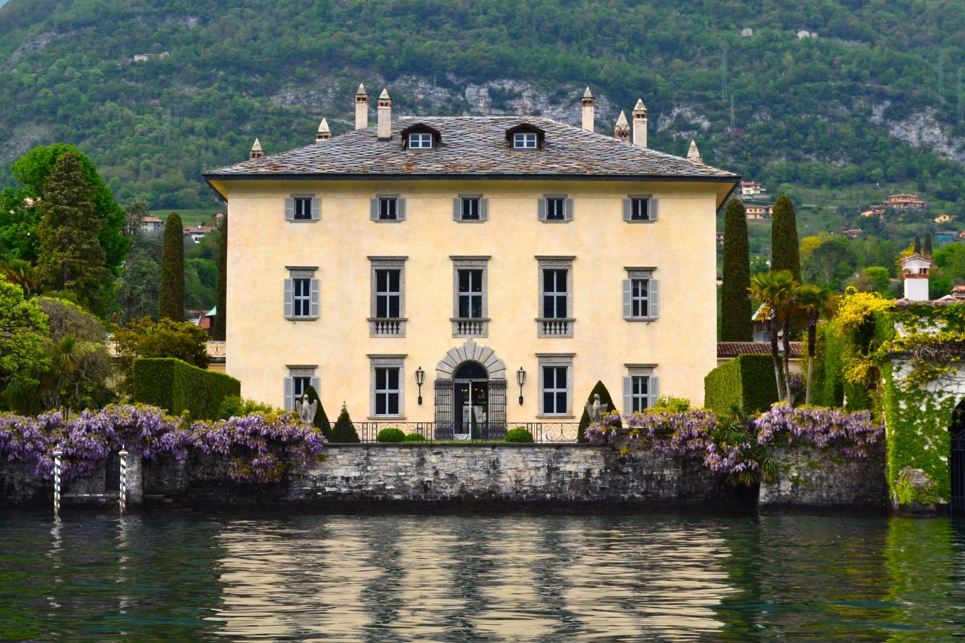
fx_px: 2010
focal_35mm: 75
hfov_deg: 27.0
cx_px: 482
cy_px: 322
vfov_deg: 18.2
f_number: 10
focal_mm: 50
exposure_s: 1/250
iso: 400
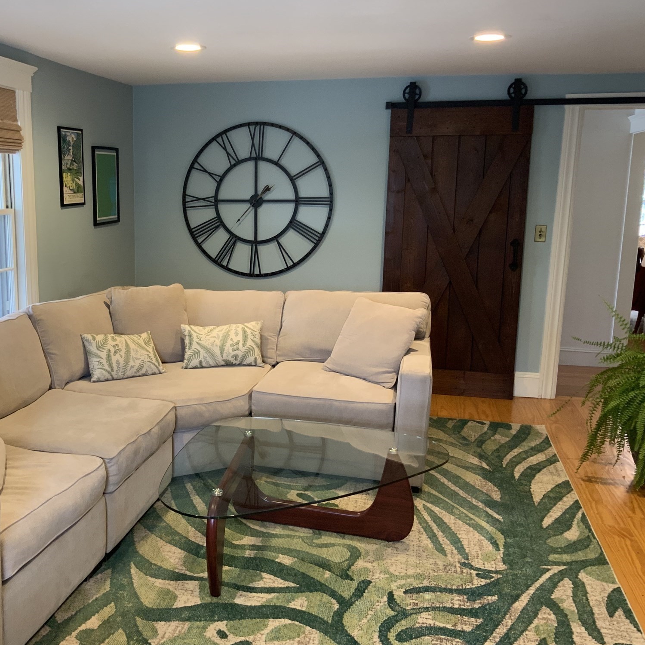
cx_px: 221
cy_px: 315
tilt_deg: -9.9
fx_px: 738
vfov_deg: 47.2
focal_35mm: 35
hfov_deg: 46.6
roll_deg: +0.2
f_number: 1.8
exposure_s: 1/60
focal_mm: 3
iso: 125
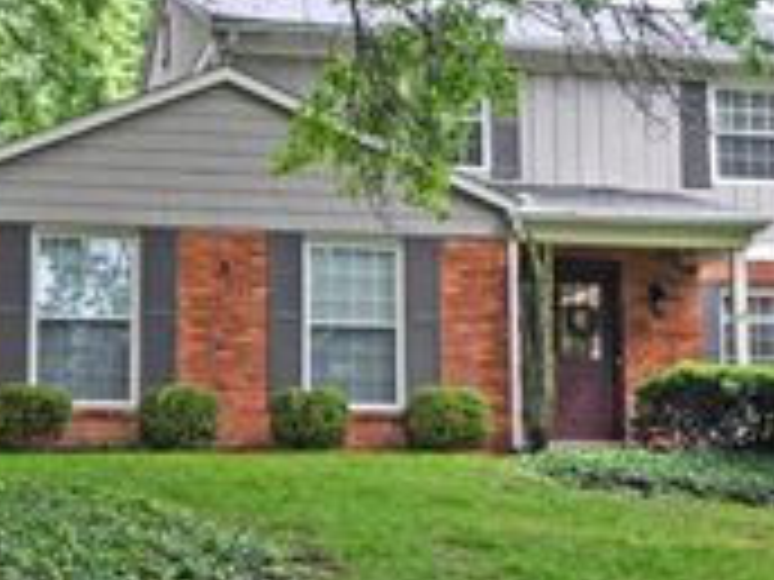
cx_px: 405
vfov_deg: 17.5
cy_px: 218
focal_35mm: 84
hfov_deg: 23.3
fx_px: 1878
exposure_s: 1/125
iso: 400
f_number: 4
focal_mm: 30
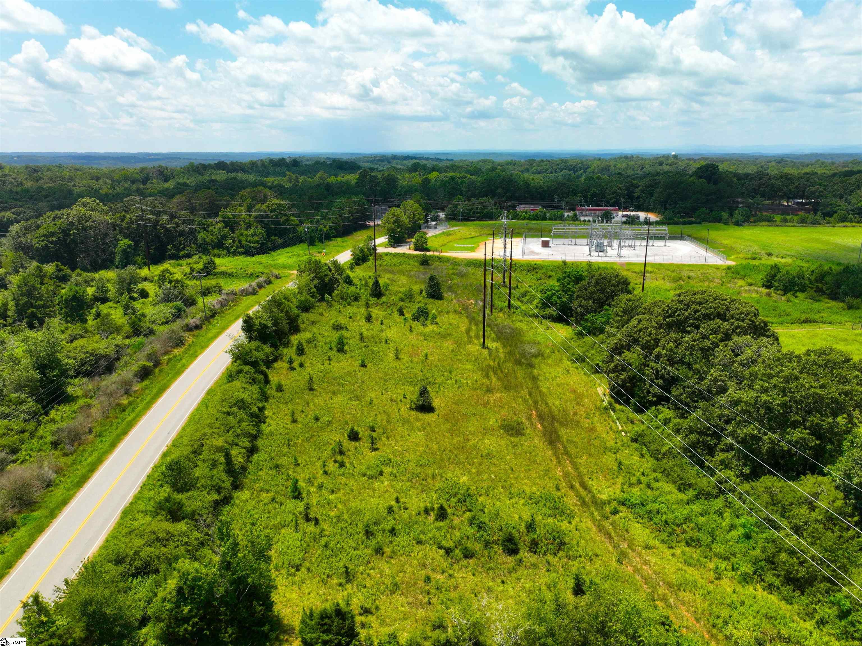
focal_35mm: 24
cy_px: 323
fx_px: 597
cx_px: 431
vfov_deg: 56.8
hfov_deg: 71.6
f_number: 2.8
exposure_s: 1/240
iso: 100
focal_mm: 12.29
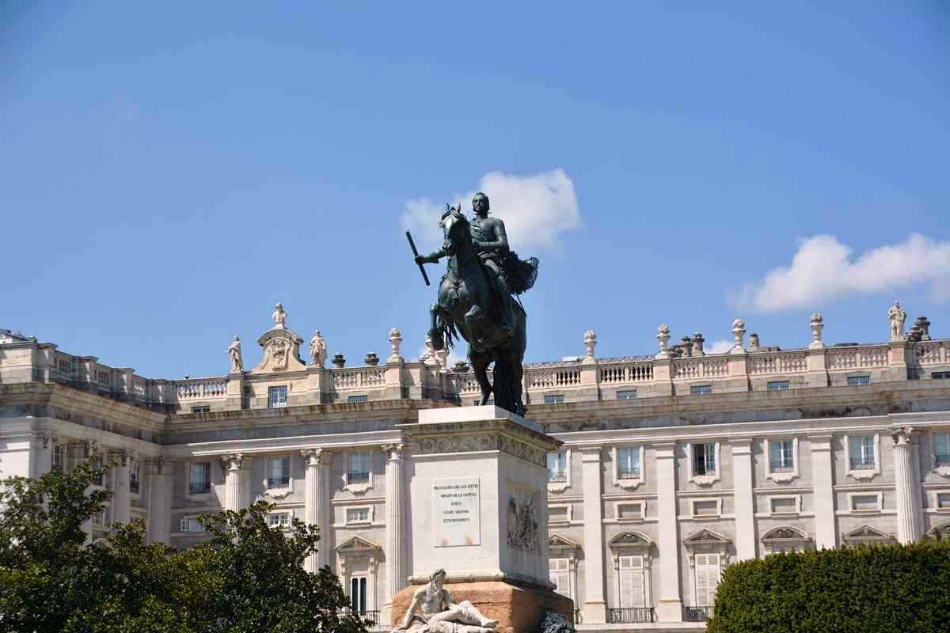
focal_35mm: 82
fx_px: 2177
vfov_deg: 16.6
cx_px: 475
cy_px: 316
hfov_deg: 24.6
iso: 100
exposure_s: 1/640
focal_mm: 55
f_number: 6.3
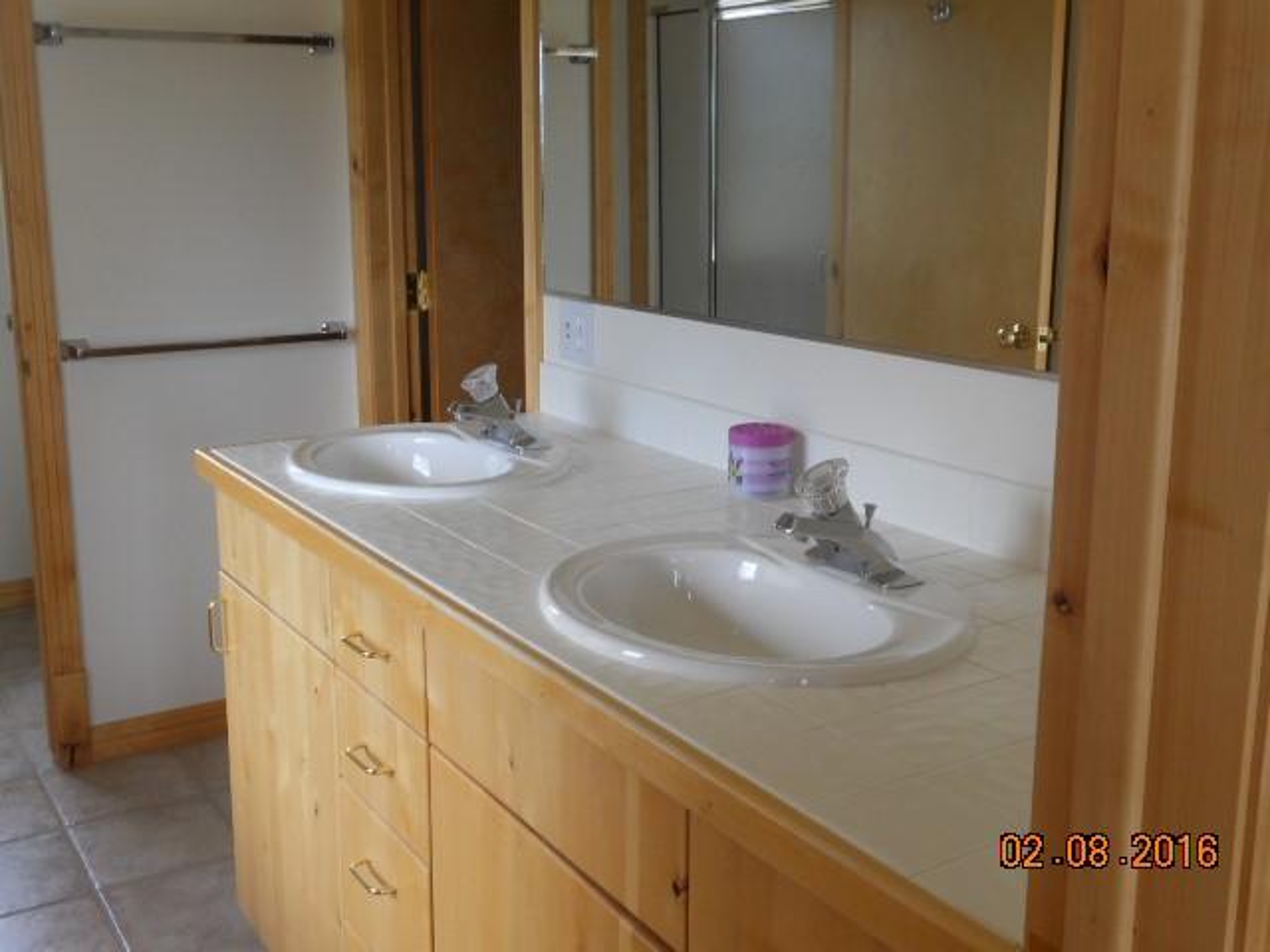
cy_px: 476
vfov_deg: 37.7
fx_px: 1394
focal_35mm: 38
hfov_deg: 49.0
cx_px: 635
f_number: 3.9
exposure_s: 1/40
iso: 80
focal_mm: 6.9
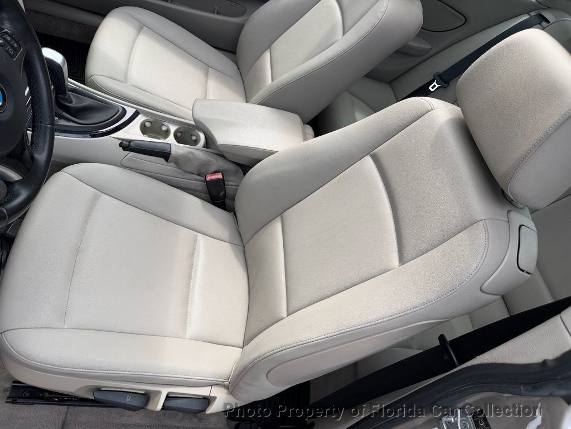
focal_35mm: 24
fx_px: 396
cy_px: 214
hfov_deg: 71.6
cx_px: 286
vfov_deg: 56.8
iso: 80
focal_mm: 6.76
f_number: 1.78
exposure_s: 1/1437
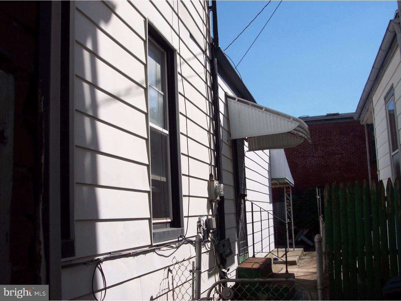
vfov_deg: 37.7
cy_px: 150
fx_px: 440
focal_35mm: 38
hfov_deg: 49.0
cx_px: 200
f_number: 4.8
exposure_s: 1/1000
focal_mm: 8
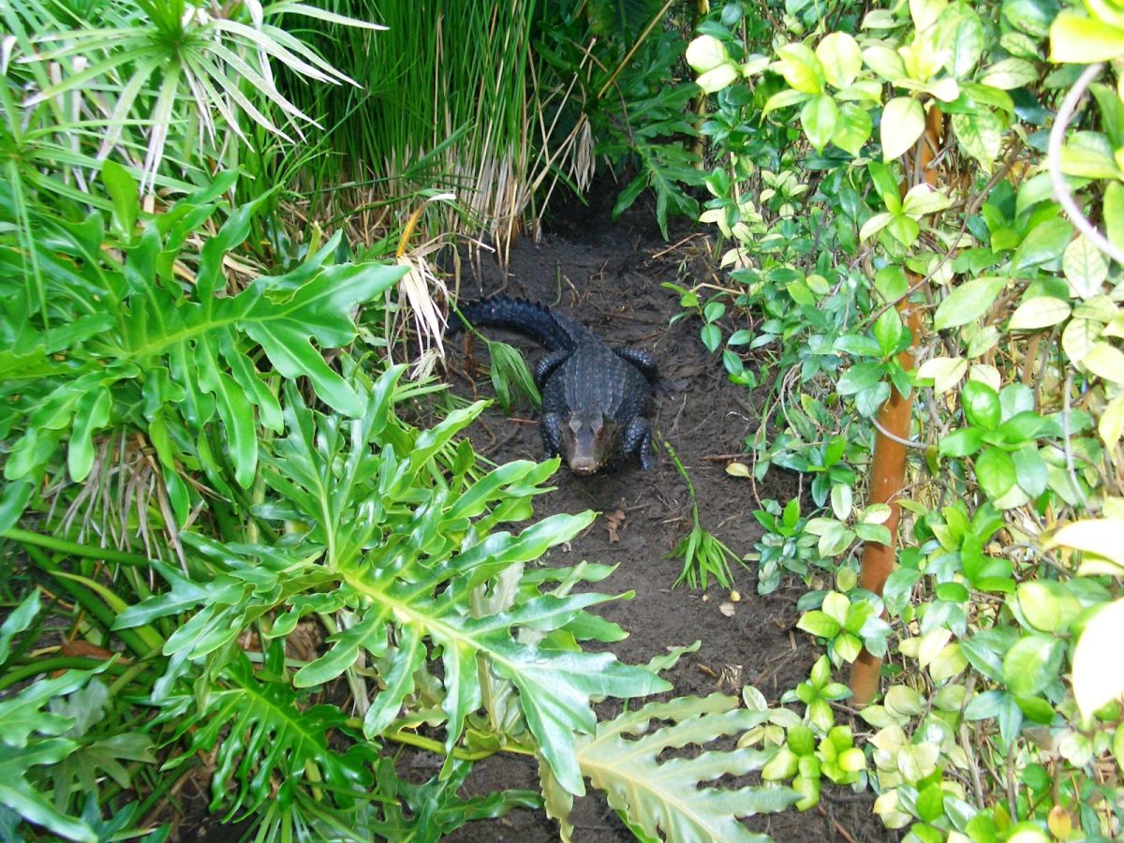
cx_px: 562
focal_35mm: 41
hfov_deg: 45.8
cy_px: 422
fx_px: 1331
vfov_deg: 35.1
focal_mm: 6.8
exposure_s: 1/60
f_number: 2.8
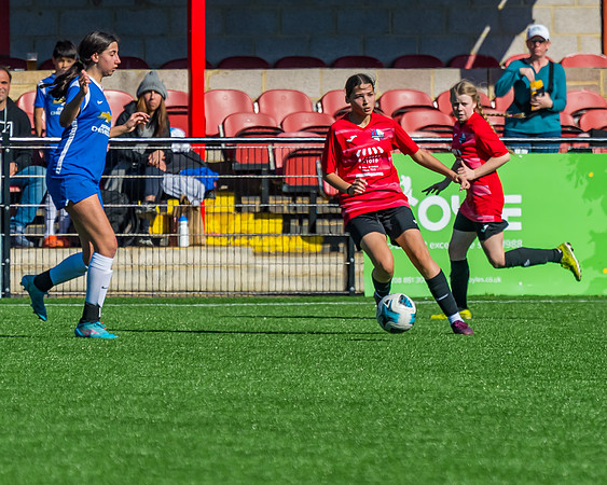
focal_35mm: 551
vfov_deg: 2.8
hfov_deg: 3.5
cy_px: 229
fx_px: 9903
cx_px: 338
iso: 400
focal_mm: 240
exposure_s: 1/4000
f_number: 5
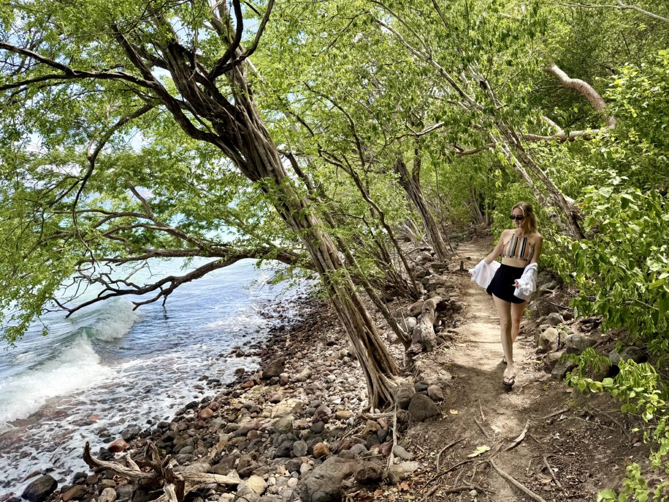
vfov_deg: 56.8
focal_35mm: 24
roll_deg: -2.7
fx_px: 464
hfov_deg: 71.6
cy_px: 251
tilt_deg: -5.0
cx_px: 334
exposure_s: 1/992
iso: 80
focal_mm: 6.76
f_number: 1.78
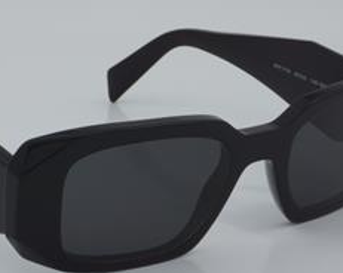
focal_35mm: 122
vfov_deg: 12.6
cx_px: 126
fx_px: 1236
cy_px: 159
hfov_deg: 15.8
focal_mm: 50
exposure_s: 1/4
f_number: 32
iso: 100
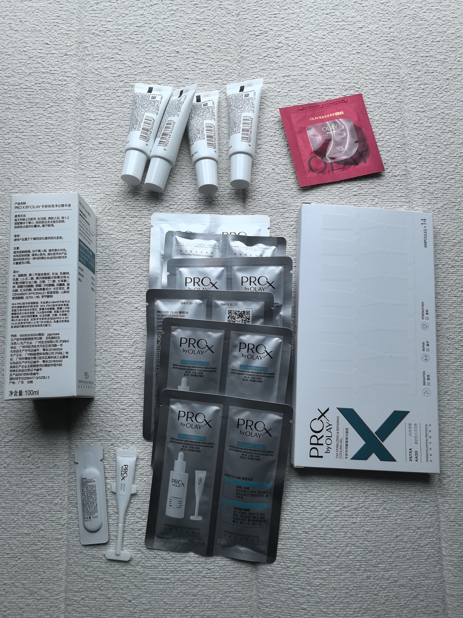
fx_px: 482
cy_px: 309
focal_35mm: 27
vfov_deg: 65.3
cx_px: 232
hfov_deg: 51.4
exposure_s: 1/33.3
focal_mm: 5.75
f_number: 2.8
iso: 320
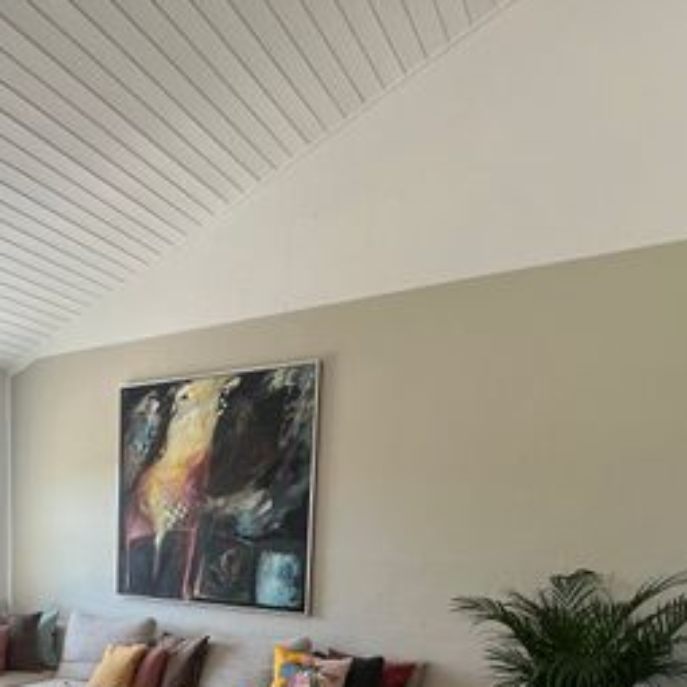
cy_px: 595
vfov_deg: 53.1
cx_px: 178
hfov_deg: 56.4
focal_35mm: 27
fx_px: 606
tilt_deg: -6.2
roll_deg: -1.5
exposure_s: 1/99
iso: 40
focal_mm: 1.57
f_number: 1.8
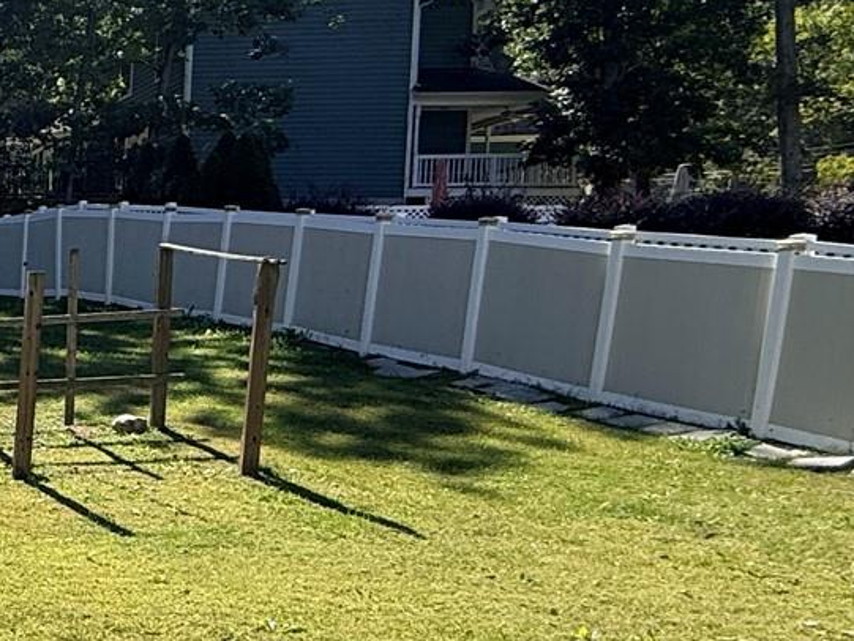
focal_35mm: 53
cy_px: 415
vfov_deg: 27.4
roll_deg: -0.7
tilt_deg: -3.3
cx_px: -595
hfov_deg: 23.5
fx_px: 1308
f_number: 2.2
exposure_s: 1/809
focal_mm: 2.22
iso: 50
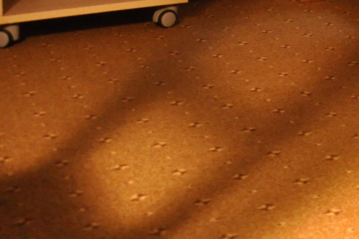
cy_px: -205
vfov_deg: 10.5
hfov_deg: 14.5
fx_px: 1216
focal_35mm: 122
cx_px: 667
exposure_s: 1/200
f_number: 7.1
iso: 2000
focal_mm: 21
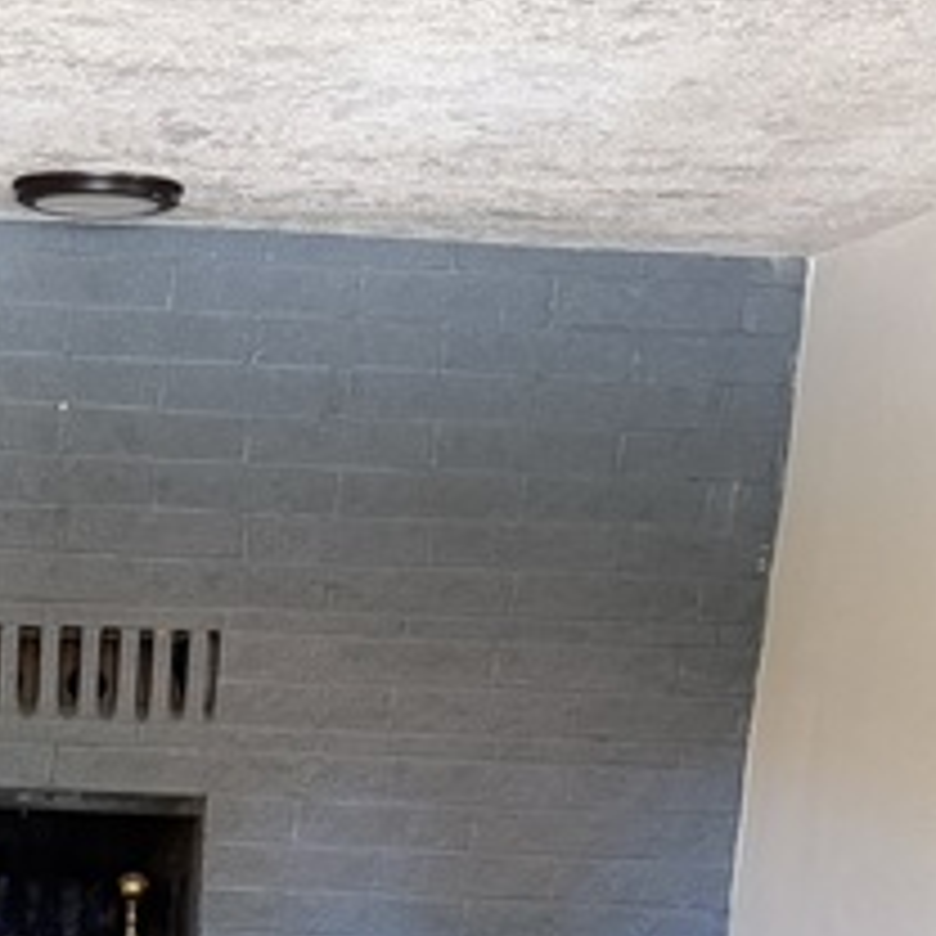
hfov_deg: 24.2
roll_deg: -2.6
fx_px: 2080
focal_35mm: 68
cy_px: 1026
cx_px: 2
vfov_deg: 23.8
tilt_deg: -12.9
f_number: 1.78
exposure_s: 1/60
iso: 500
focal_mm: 6.76
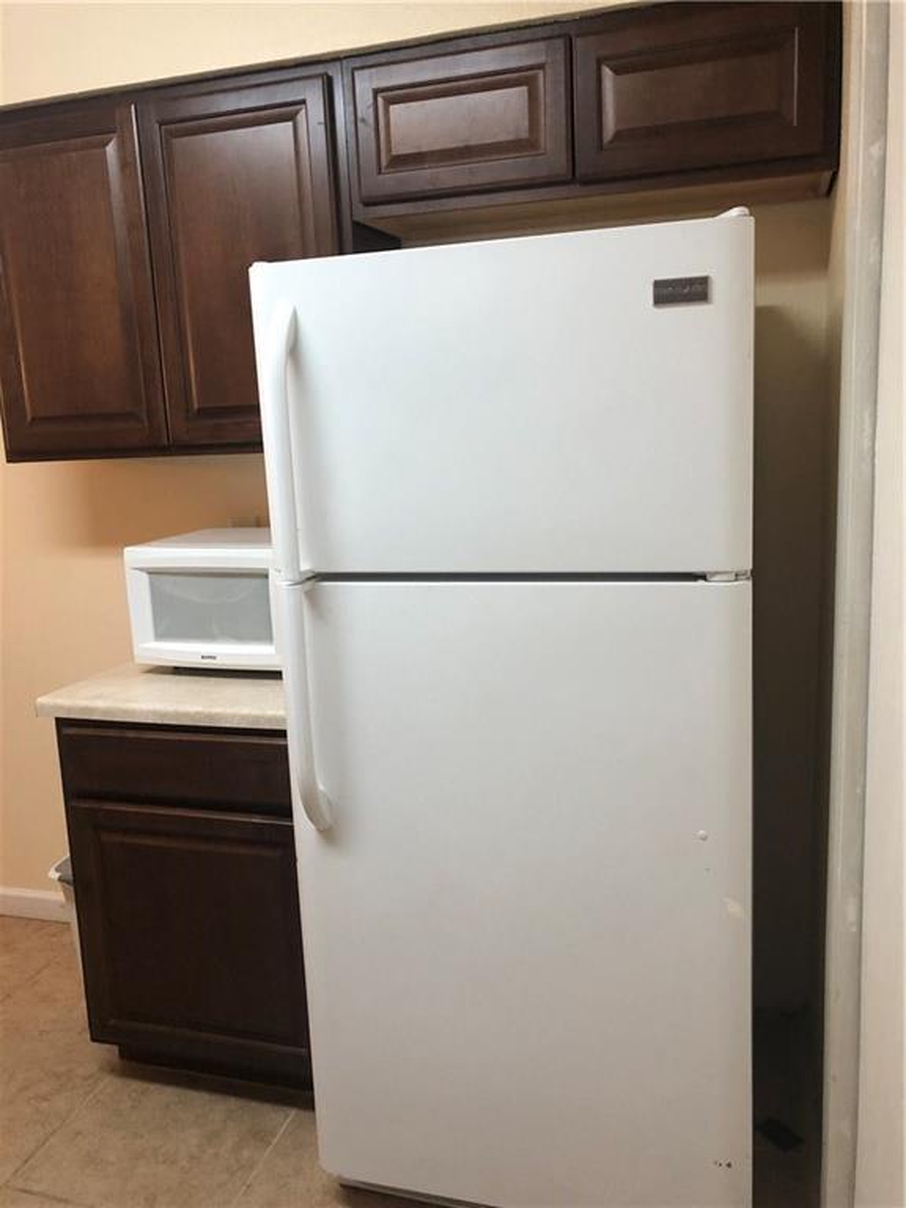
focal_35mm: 28
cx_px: 453
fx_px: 977
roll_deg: +2.6
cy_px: 604
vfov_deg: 63.4
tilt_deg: -10.9
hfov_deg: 49.7
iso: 40
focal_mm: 3.99
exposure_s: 1/15
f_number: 1.8
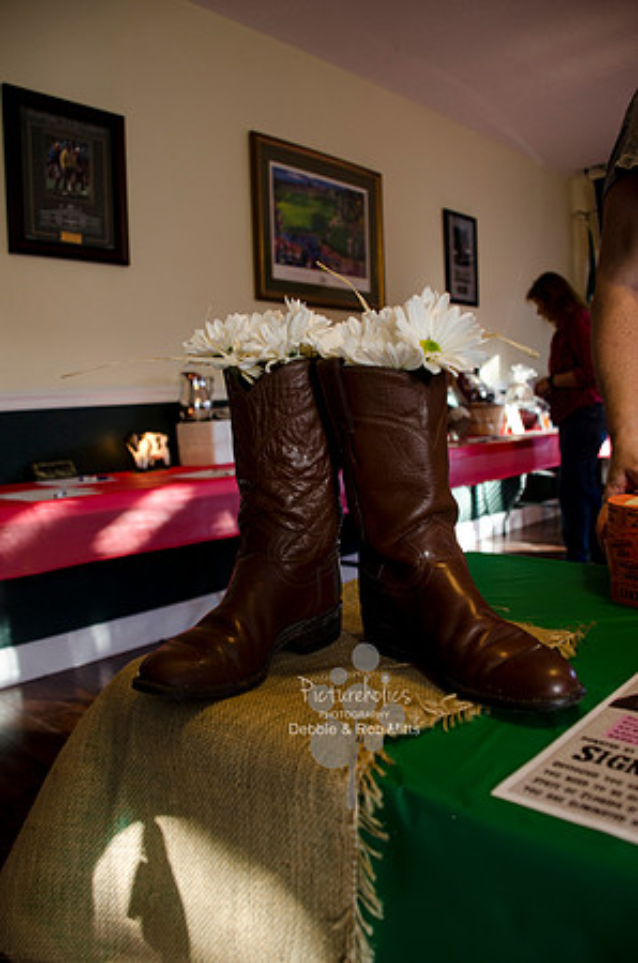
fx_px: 721
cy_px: 482
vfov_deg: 67.5
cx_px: 319
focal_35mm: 27
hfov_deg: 47.7
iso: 400
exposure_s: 1/50
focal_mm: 18
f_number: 3.5
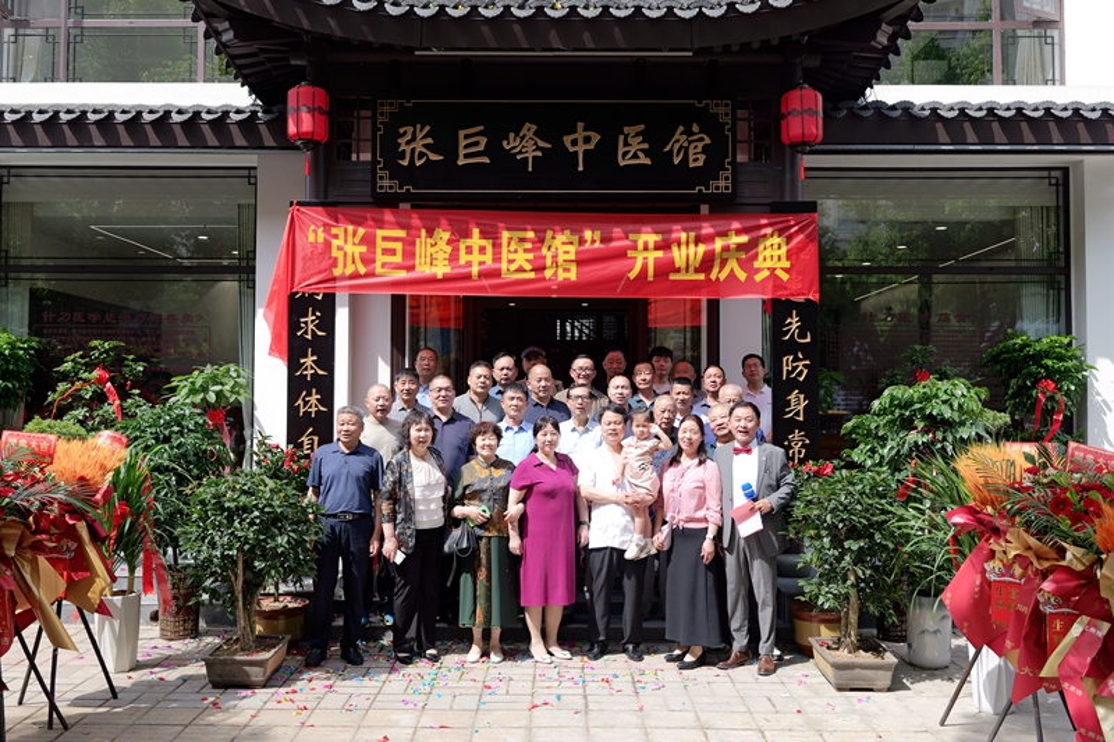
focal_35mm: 35
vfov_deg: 37.8
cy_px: 371
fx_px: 1083
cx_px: 557
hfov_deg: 54.4
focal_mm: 35
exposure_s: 1/320
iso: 100
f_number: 5
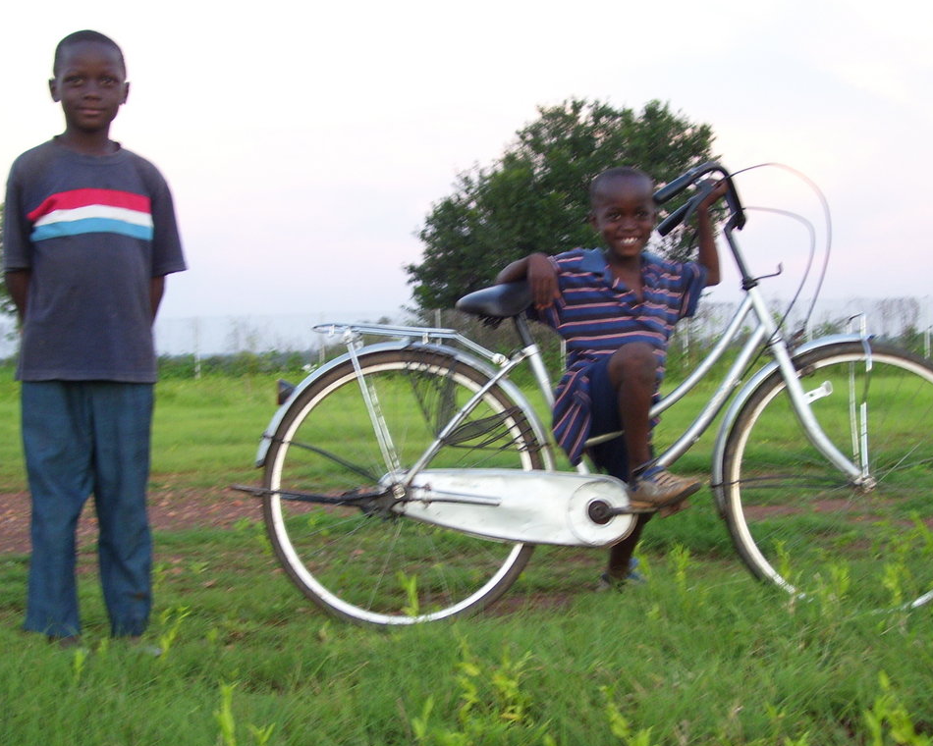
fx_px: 1657
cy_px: 373
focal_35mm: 60
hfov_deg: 31.4
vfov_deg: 25.4
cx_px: 495
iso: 160
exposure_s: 1/20
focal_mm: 9.4
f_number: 3.4
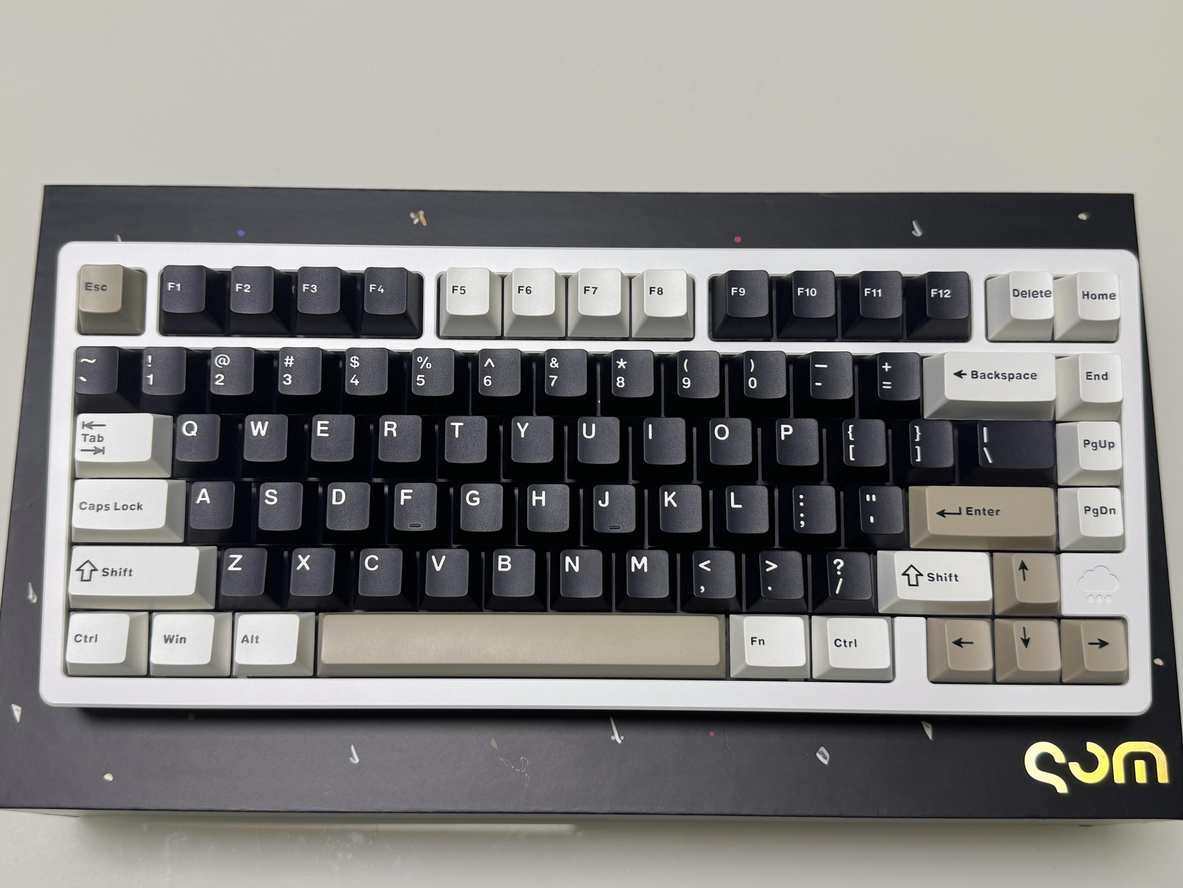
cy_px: 444
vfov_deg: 56.8
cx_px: 592
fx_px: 820
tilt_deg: -71.2
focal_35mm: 24
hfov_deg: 71.6
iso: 100
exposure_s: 1/121
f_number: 1.78
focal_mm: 6.76
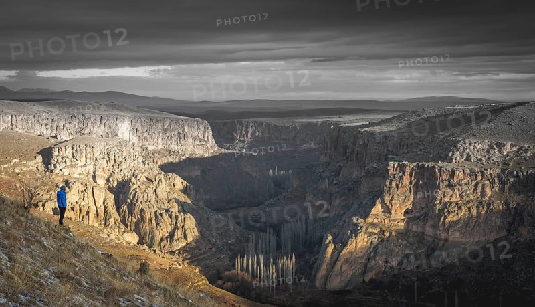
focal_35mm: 61
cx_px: 242
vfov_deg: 20.0
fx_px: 867
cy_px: 180
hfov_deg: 34.3
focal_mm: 35
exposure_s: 1/250
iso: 200
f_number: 8
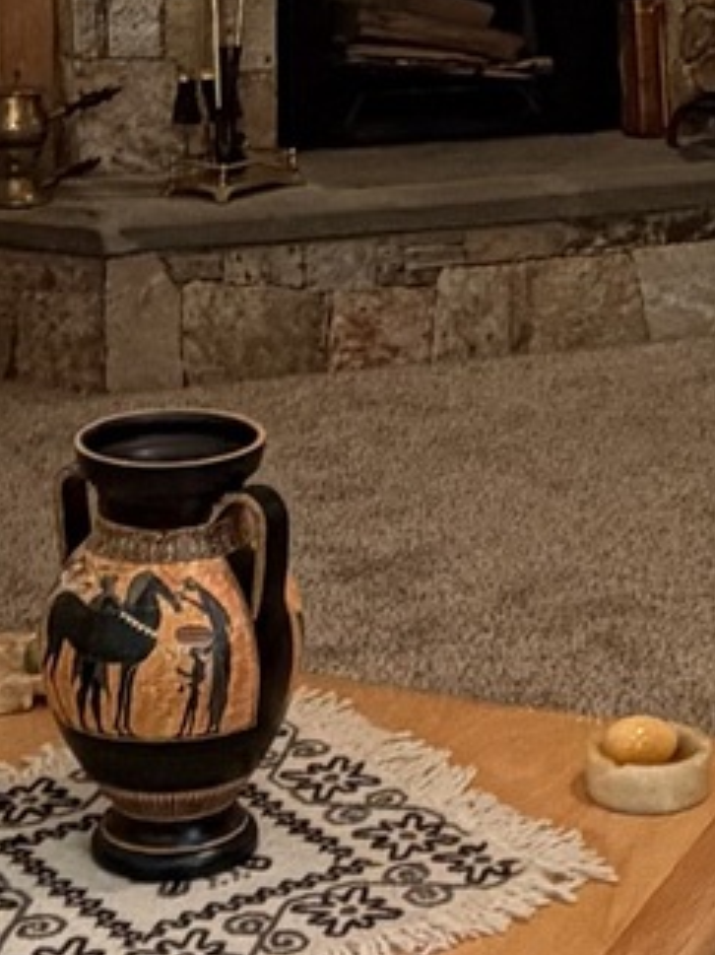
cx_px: 691
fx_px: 2756
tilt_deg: -7.7
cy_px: 56
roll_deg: -1.1
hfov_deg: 14.6
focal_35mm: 100
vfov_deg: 19.2
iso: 320
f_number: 2.2
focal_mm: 2.22
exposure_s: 1/60
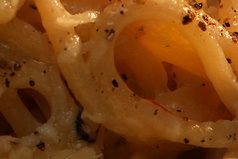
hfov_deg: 2.2
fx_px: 6135
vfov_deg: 1.5
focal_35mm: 928
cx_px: -102
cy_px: -40
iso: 1250
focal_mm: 181
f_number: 11
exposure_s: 1/160
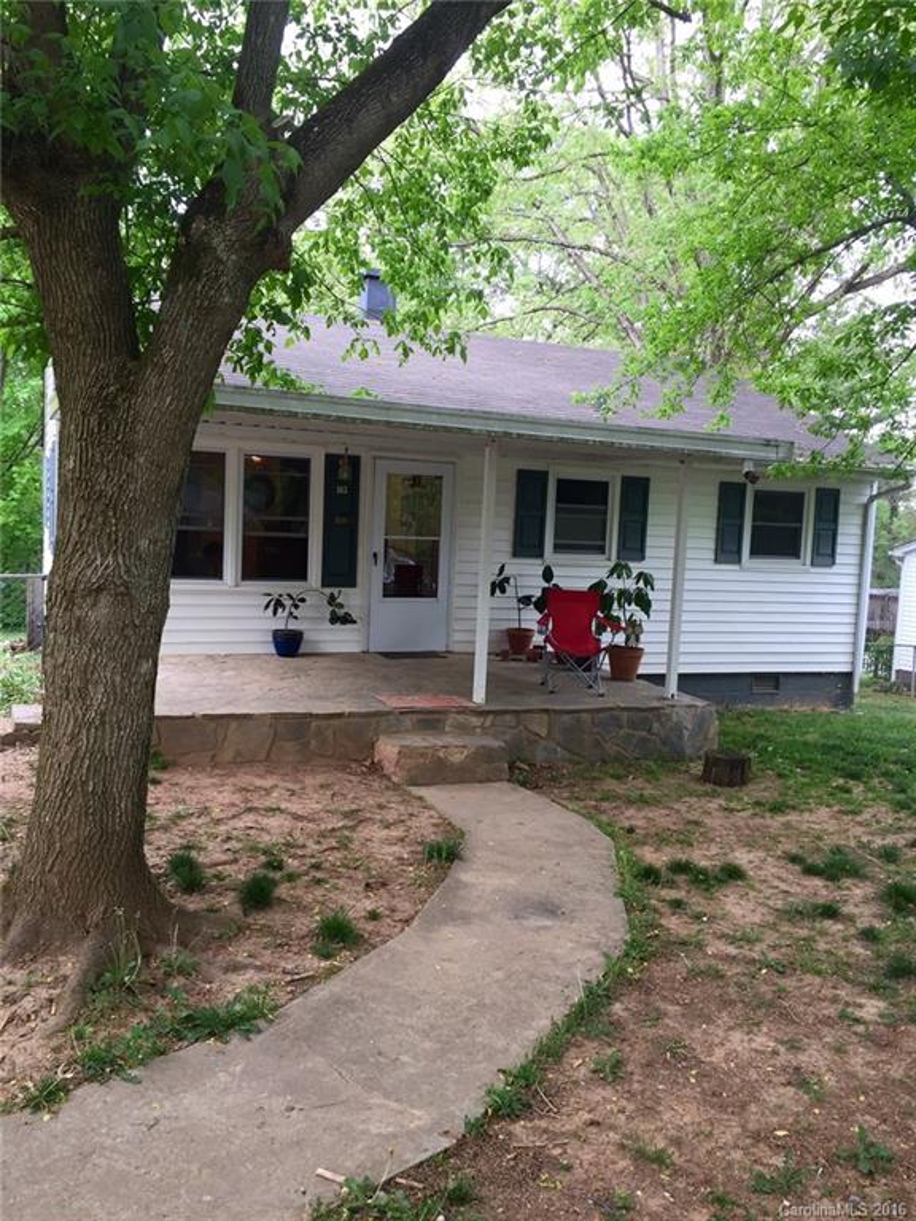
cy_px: 610
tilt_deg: -4.2
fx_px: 1023
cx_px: 458
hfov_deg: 48.2
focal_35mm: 29
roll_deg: -2.4
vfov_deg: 61.7
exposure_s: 1/60
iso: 40
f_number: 2.2
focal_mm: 4.15
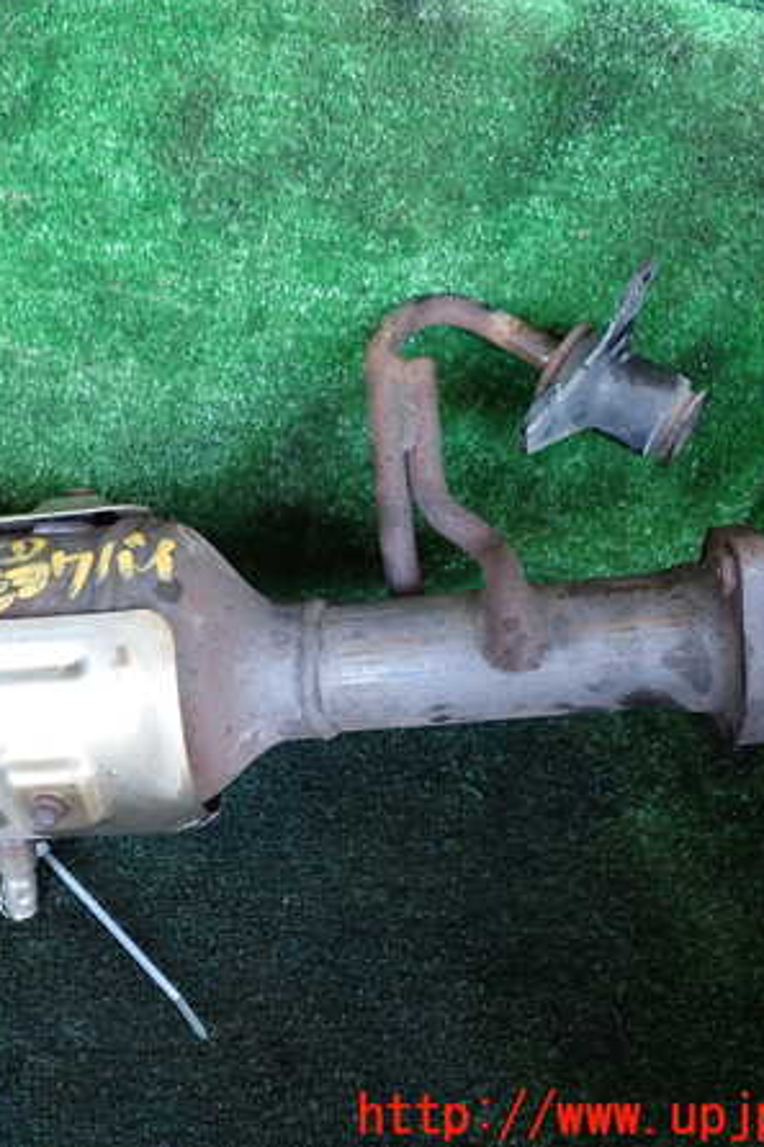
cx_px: 167
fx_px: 1338
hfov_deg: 31.2
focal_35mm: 42
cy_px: 571
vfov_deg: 46.4
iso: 200
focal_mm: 5.4
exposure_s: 1/40
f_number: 2.3
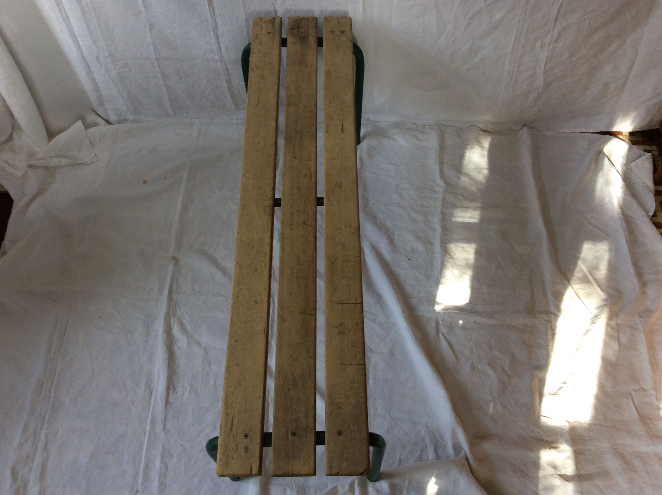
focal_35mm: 32
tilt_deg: -59.0
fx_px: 611
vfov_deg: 44.1
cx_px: 331
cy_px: 248
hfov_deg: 56.9
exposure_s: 1/50
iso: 40
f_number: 2.4
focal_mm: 3.3
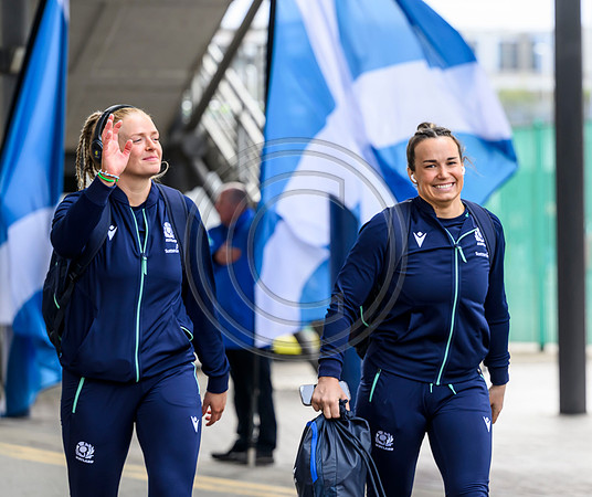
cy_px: 265
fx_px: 3461
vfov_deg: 8.2
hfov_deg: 9.7
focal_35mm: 194
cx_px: 498
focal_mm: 125
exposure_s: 1/800
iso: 500
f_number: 3.2
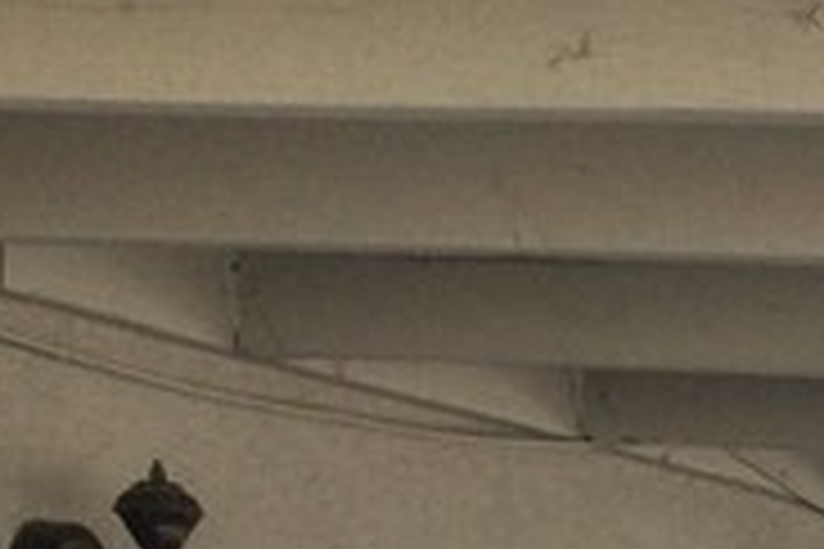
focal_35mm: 180
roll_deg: -0.7
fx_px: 4120
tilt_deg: -7.7
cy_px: 1580
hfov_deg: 10.0
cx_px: 1990
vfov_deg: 6.9
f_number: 2.4
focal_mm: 3.3
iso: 32
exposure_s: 1/120
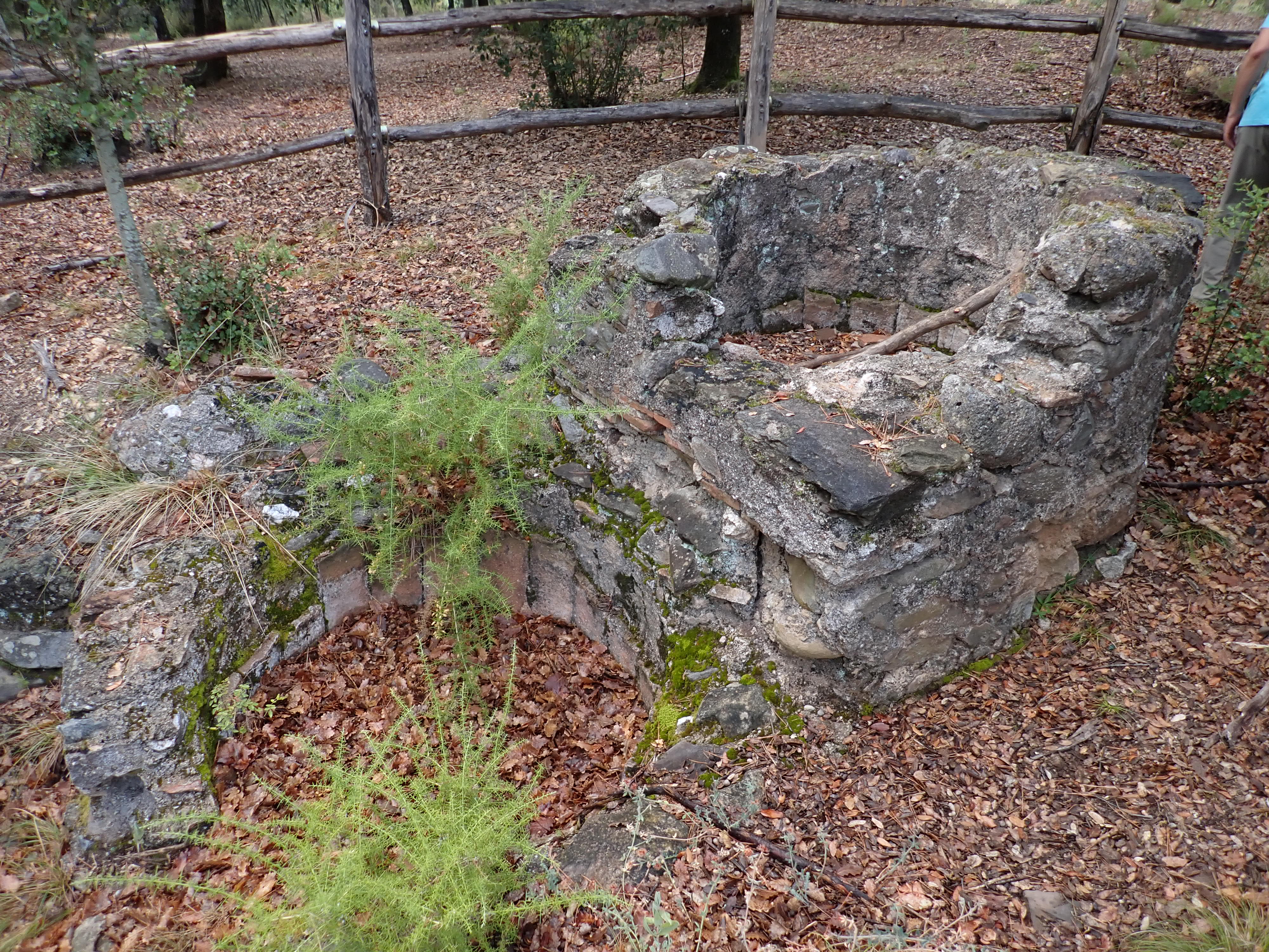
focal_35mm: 25
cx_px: 634
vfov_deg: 54.9
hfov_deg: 69.4
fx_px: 916
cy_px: 476
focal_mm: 4.5
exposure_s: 1/60
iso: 100
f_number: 2
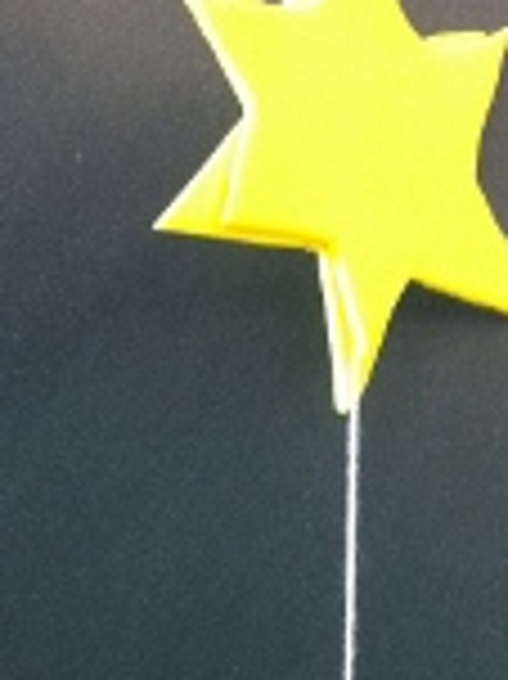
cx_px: 326
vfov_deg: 20.2
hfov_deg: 15.8
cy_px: 734
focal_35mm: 93
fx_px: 1822
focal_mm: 3.85
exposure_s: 1/15
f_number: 2.8
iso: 200
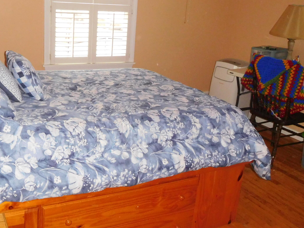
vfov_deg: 39.5
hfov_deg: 50.9
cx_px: 118
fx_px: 316
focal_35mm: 36
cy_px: 92
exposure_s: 1/30
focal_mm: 4.5
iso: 640
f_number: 3.4
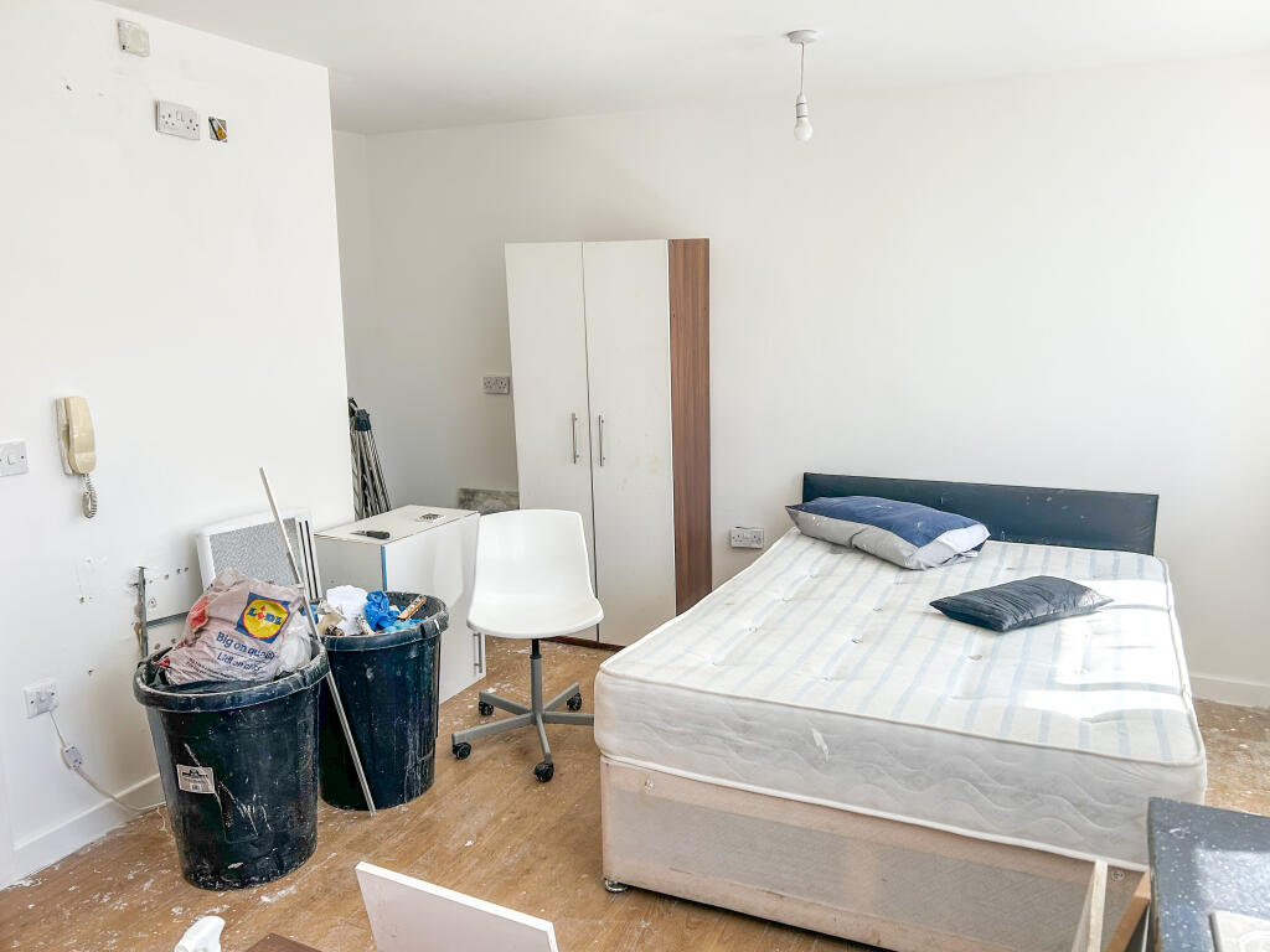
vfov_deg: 53.1
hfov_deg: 67.3
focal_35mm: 26
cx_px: 635
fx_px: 954
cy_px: 476
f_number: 1.5
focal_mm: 5.7
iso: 50
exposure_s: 1/590
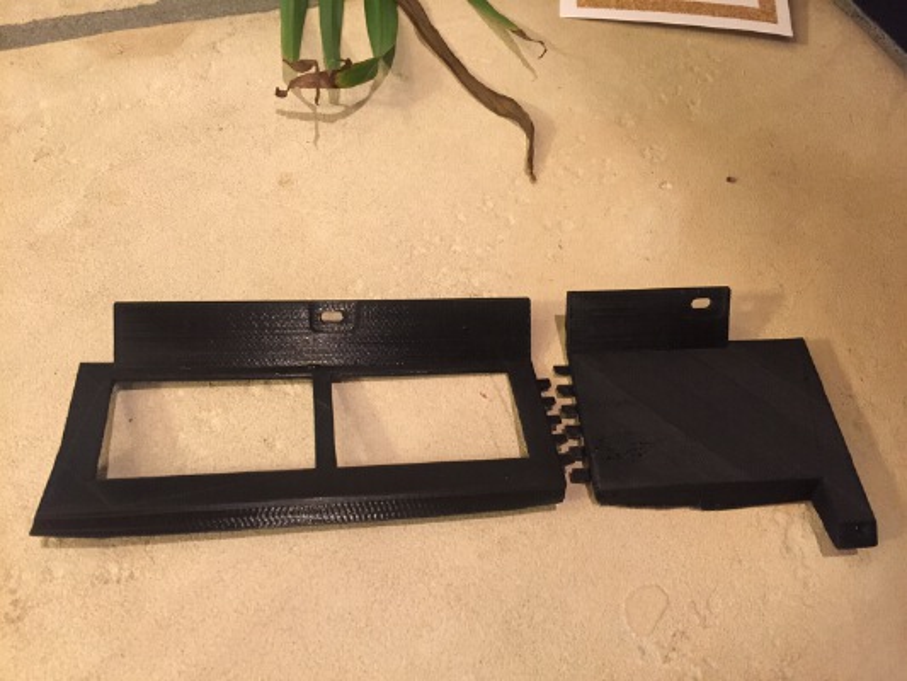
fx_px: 760
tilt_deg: -56.8
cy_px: 340
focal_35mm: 29
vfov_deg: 48.2
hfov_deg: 61.6
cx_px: 454
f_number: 2.2
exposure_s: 1/15
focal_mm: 4.15
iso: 250
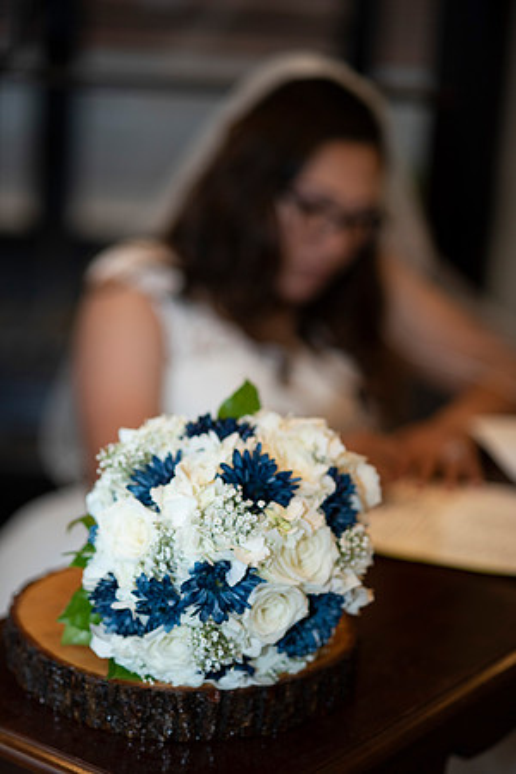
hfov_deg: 16.1
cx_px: 258
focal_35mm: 85
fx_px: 1827
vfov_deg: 23.9
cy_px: 387
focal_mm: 85
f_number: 2
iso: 500
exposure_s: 1/160
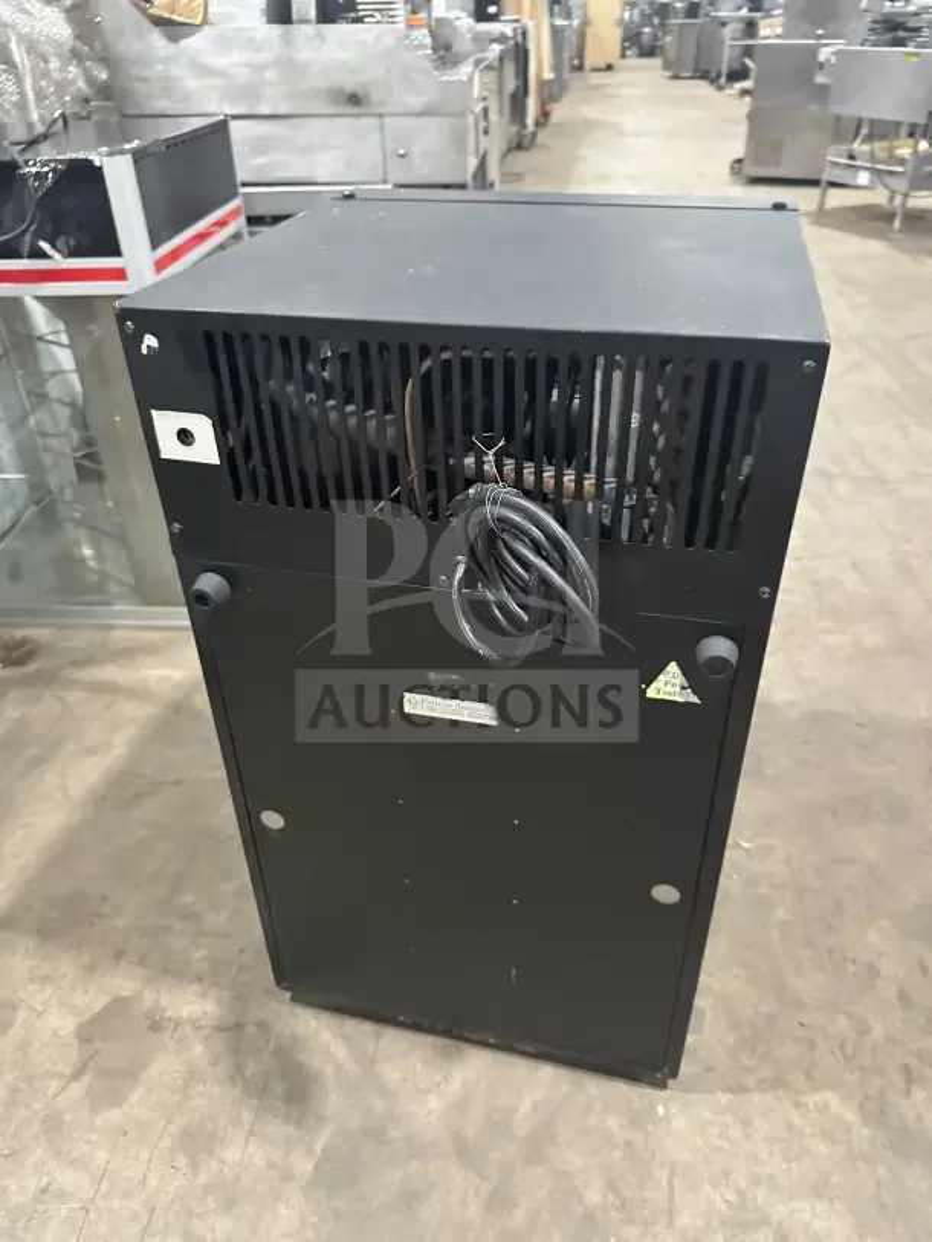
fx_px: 861
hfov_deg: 56.8
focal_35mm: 24
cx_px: 466
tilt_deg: -29.5
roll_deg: +1.7
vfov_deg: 71.6
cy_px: 621
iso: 800
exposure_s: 1/60
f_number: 1.78
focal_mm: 6.86
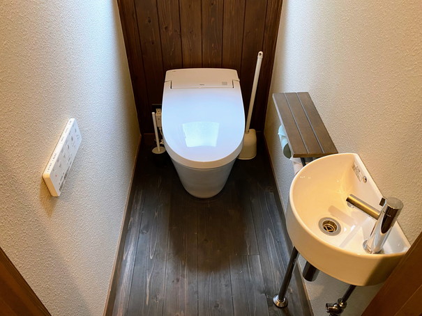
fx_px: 317
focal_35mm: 26
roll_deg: +0.4
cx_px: 211
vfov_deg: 53.1
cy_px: 158
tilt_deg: -42.8
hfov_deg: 67.3
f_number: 1.8
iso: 320
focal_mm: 4.25
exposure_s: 1/60
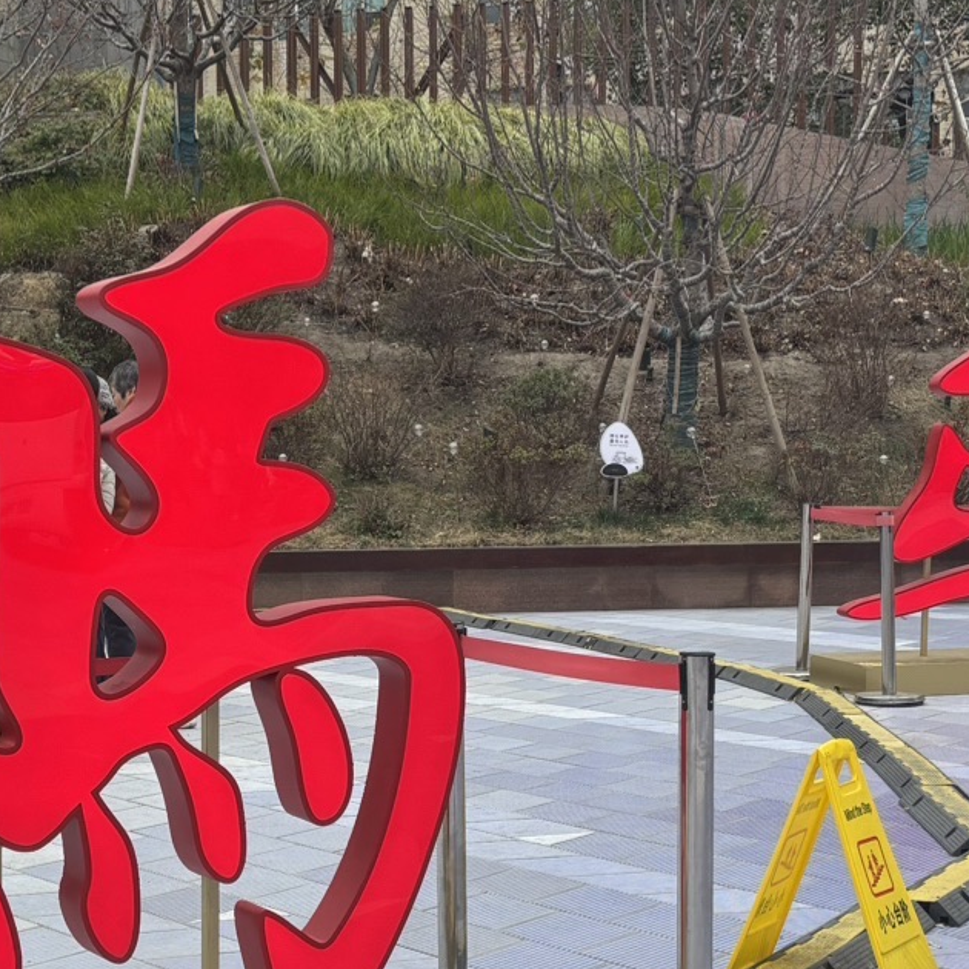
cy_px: 654
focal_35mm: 73
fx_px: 2312
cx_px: 349
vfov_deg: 23.6
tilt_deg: -4.8
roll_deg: +0.5
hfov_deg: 23.6
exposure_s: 1/1016
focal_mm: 5.96
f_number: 1.6
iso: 50
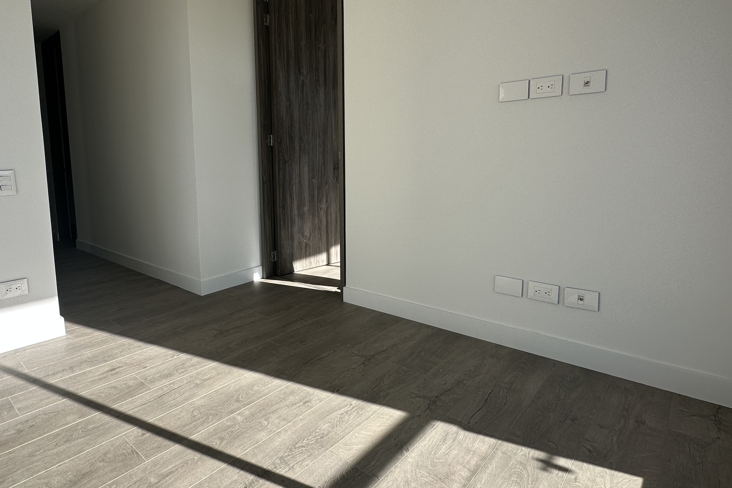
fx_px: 427
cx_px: 299
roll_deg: +1.1
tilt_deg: -6.9
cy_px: 207
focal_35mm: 21
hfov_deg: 80.4
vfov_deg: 59.2
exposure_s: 1/749
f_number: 2.2
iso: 40
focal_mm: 2.22
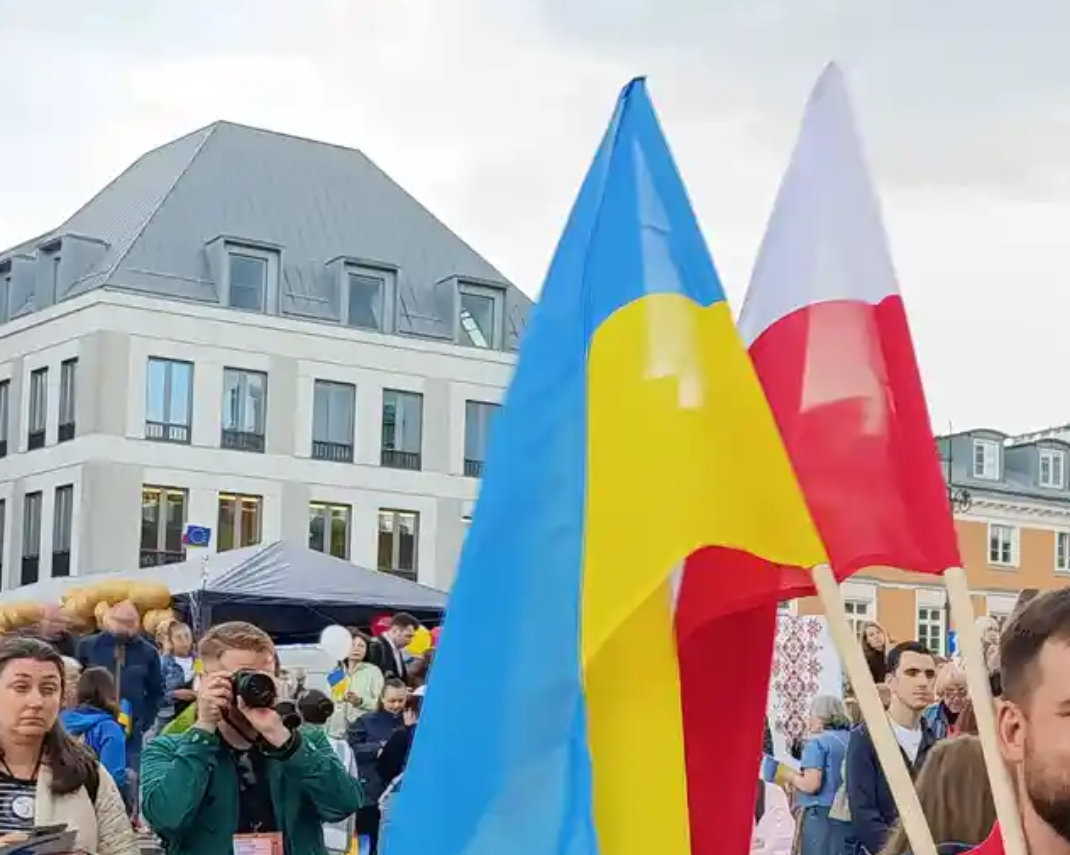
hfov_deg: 28.2
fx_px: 2057
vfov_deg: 23.3
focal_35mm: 65
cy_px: 630
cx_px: 933
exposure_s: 1/100
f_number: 1.6
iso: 200
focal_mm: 6.14
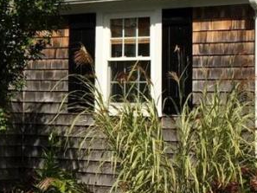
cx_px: -49
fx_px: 928
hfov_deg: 15.2
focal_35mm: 125
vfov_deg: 11.8
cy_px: 43
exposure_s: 1/2415
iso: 32
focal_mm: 4.15
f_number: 2.2
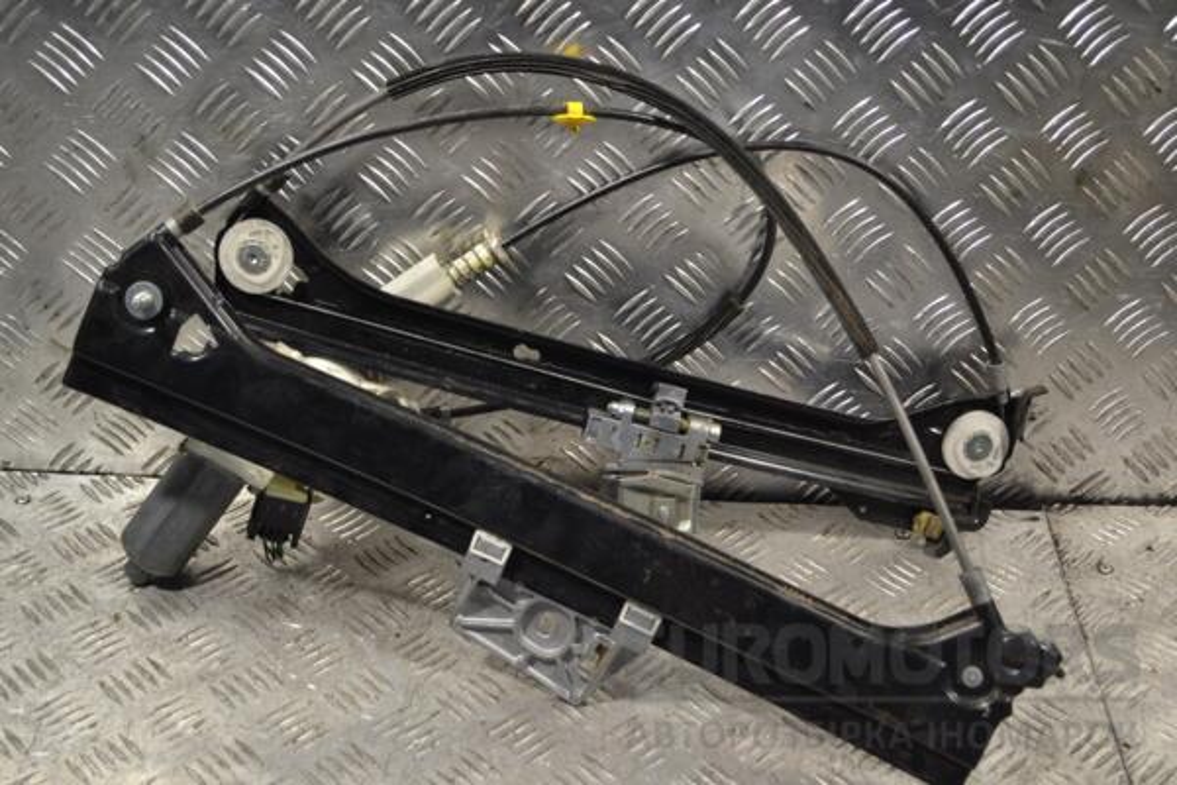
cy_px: 392
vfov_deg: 26.5
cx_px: 588
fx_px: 1667
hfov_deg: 38.9
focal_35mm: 51
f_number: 5
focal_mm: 34
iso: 400
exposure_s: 1/80
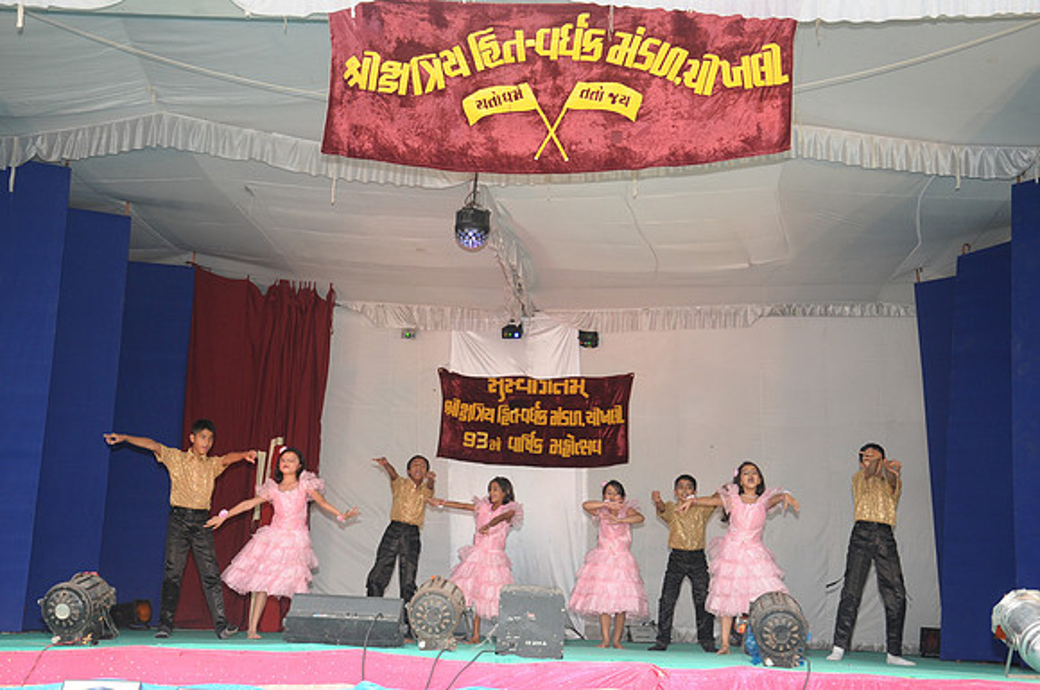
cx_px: 520
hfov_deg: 41.2
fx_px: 1385
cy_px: 345
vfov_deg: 28.0
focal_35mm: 48
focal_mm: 32
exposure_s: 1/125
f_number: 6.3
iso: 500
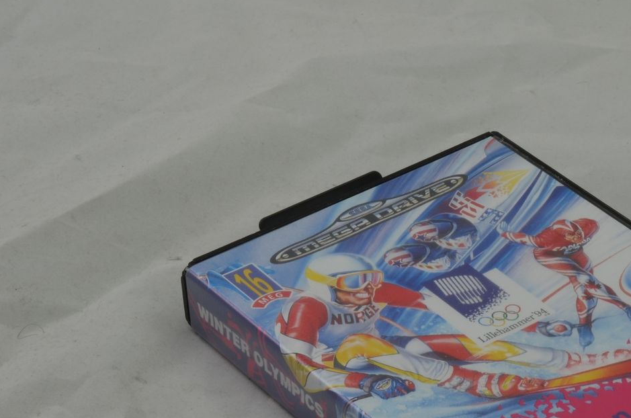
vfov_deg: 11.8
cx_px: 571
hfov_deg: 17.6
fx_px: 2012
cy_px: 362
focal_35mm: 115
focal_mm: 40
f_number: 20
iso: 100
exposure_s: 1/3
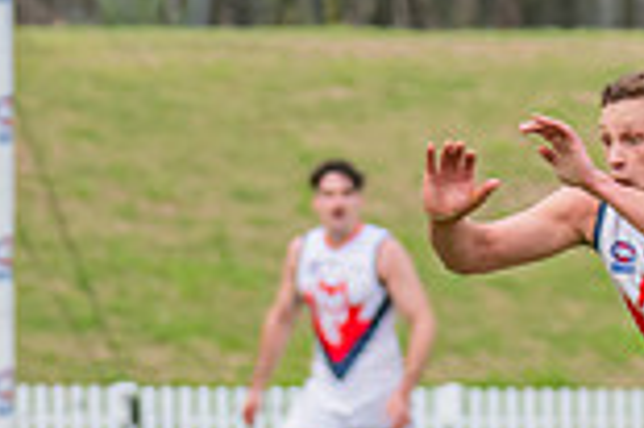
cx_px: -565
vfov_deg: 1.5
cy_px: 226
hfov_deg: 2.2
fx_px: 16851
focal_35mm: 943
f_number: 7.1
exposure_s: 1/1250
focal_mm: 210
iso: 800
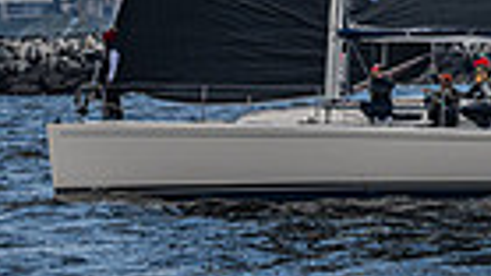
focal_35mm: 447
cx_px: 851
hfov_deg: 4.8
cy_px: -395
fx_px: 5816
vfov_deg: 2.7
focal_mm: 100
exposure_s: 1/2000
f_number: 5.6
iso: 400
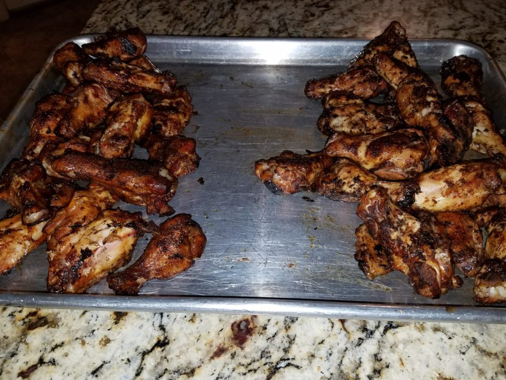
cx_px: 255
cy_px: 194
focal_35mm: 29
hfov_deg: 61.6
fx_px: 424
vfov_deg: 48.2
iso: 50
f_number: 1.7
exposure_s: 1/61
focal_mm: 4.2
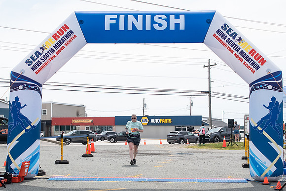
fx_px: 502
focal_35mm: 63
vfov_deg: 21.4
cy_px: 127
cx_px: 135
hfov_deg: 31.8
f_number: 4
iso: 800
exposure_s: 1/4000
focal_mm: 31
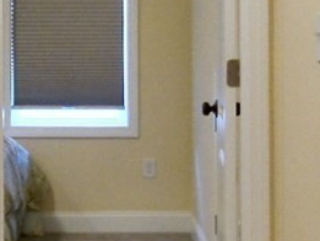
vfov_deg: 13.0
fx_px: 1045
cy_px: 30
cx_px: 132
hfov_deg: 17.4
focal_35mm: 113
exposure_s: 1/15
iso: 1600
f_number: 8
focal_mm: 10
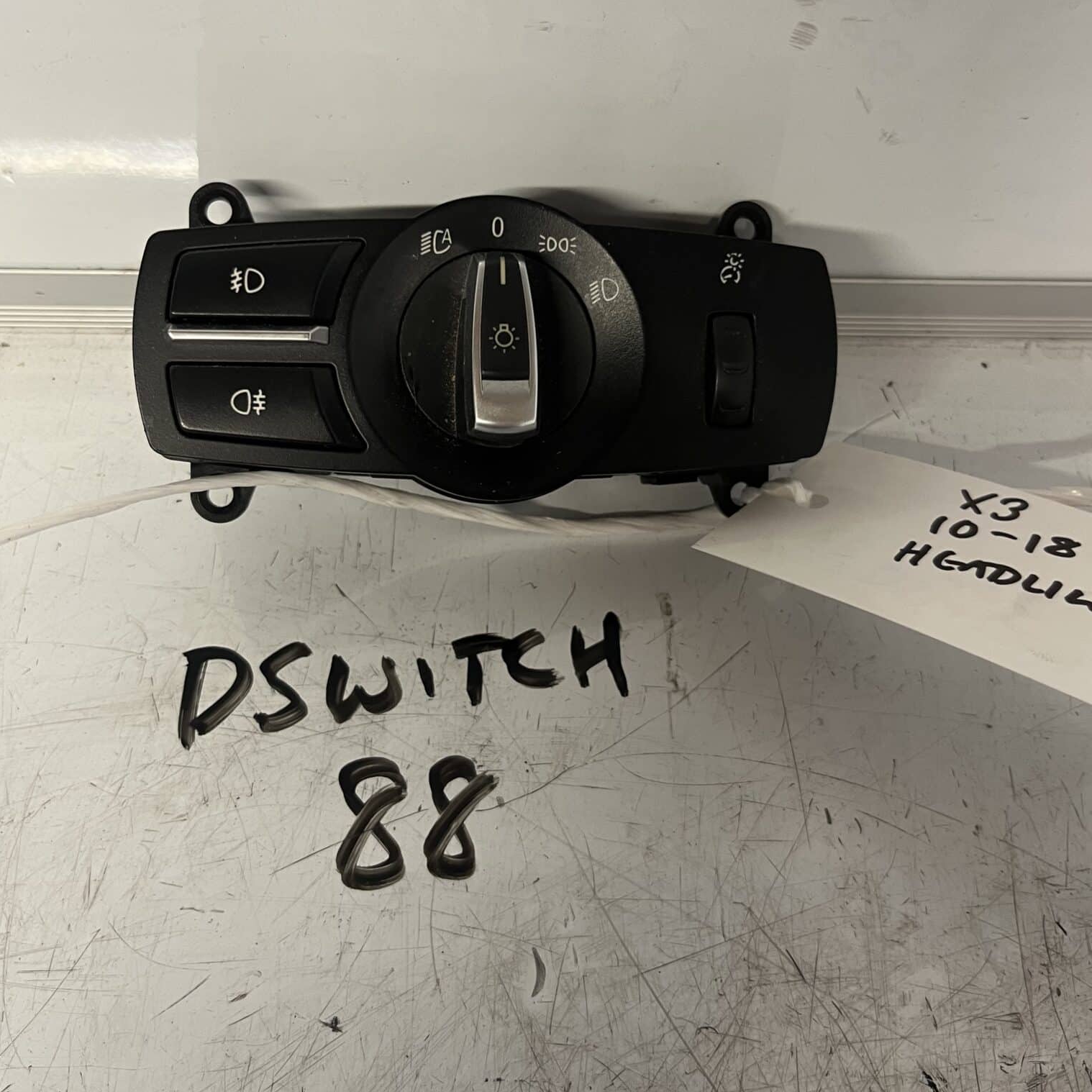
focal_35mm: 31
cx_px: 551
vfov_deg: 52.5
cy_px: 494
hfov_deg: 52.5
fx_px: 1106
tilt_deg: -58.5
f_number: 1.6
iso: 160
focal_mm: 5.1
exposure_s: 1/50
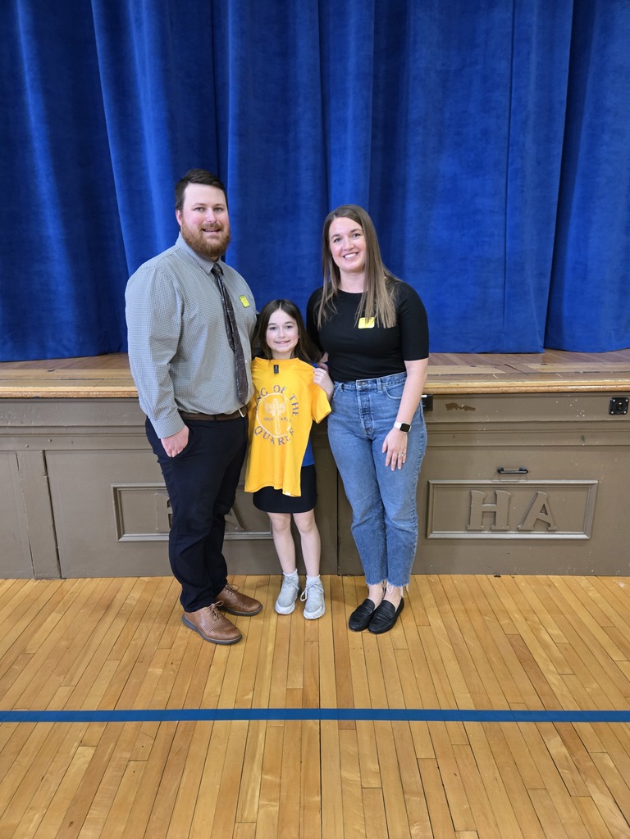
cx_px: 315
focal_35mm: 23
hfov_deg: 58.9
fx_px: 558
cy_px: 420
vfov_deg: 73.9
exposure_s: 1/60
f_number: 1.8
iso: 640
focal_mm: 5.4
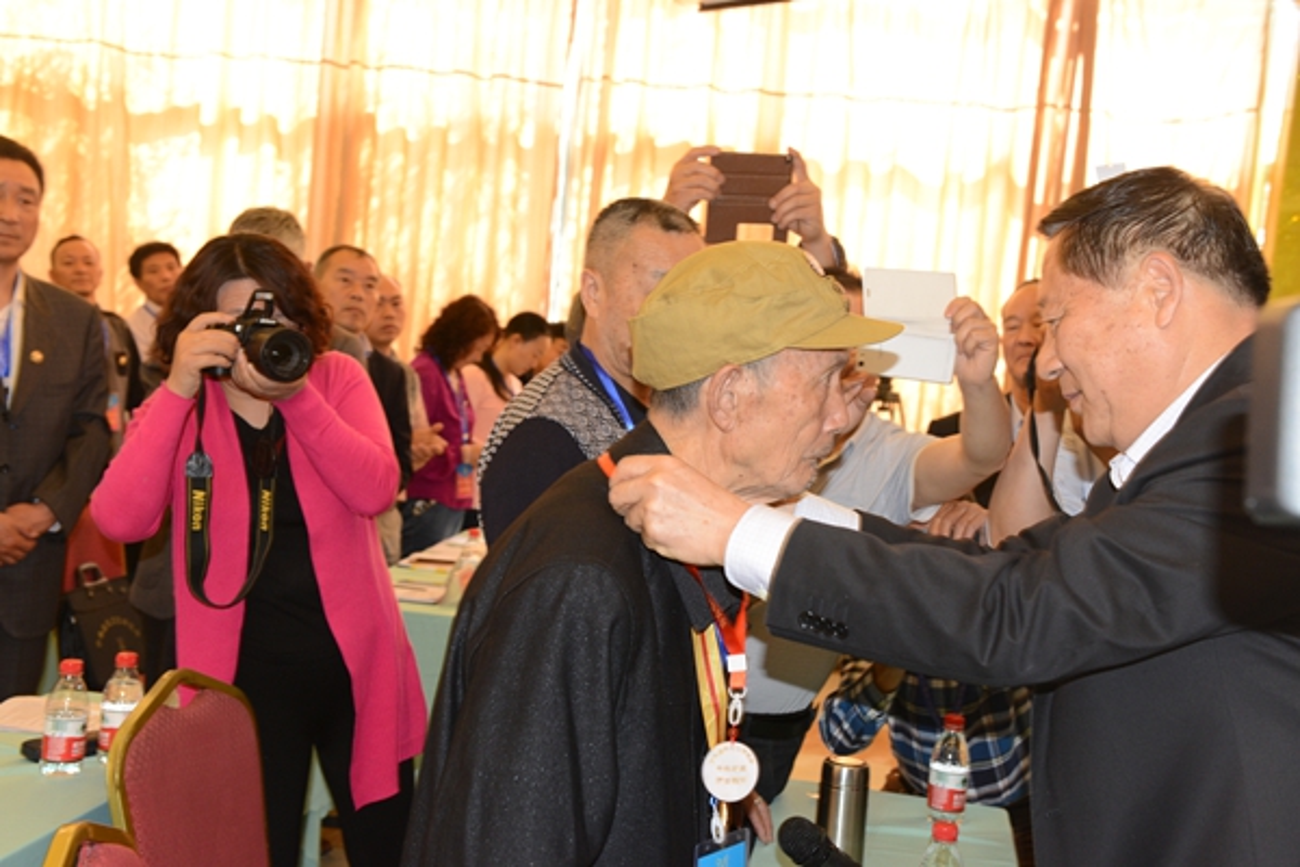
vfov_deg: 28.1
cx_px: 650
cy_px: 434
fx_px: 1733
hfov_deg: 41.1
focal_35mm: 48
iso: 1400
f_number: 6.3
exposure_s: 1/60
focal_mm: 48
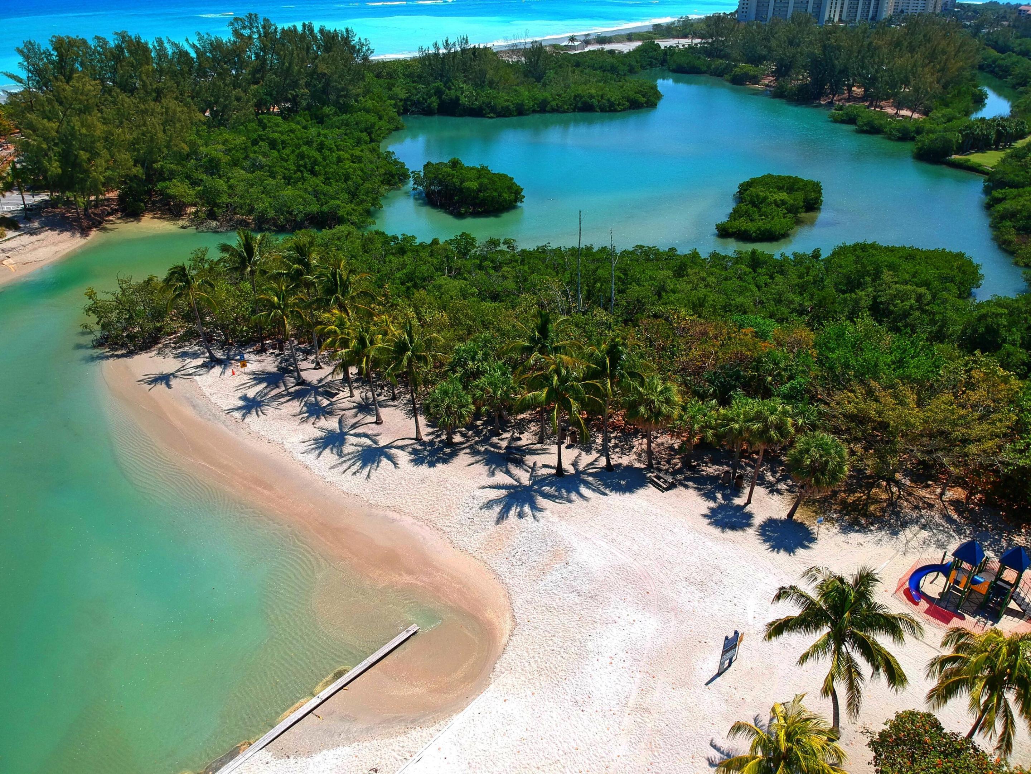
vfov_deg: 54.9
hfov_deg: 69.4
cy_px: 387
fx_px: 745
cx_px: 516
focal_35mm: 25
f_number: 2.6
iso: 100
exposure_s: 1/1600
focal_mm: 4.49
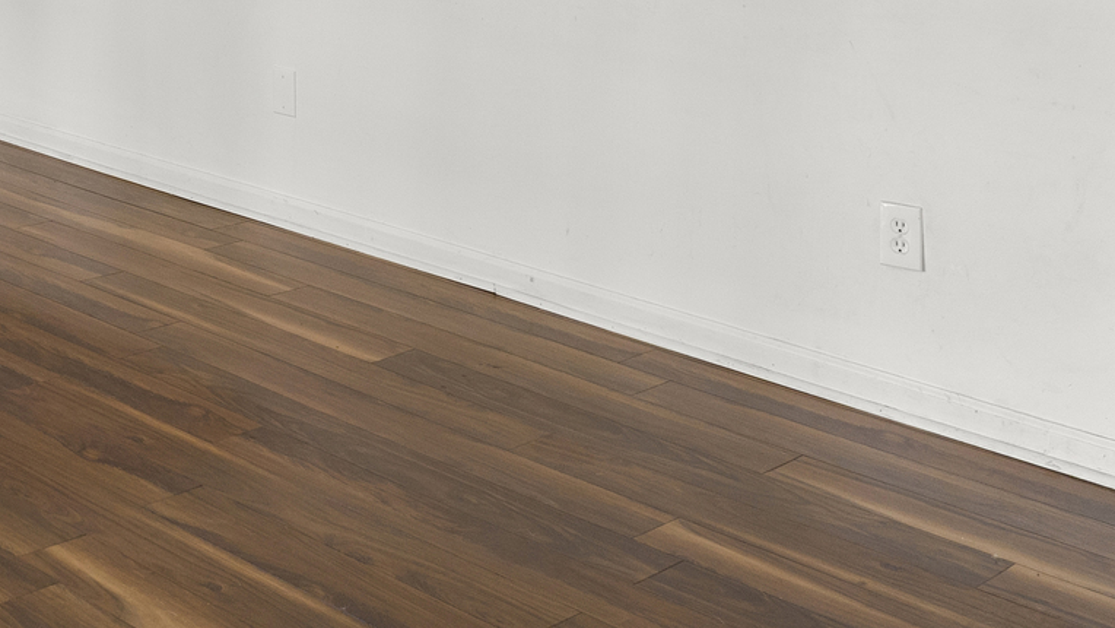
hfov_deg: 31.2
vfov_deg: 18.0
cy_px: -242
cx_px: -29
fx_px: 1819
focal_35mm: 62
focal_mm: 14.6
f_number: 4.5
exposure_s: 1/13
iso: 1250
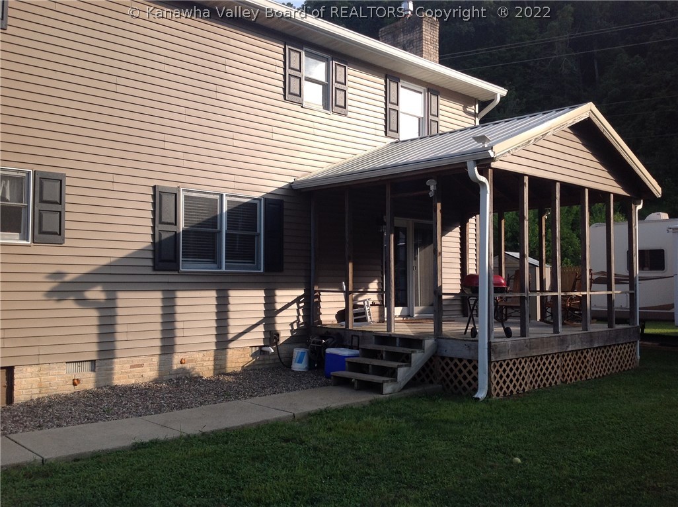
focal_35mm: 35
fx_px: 684
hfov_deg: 52.7
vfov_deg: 40.6
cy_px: 254
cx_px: 339
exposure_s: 1/889
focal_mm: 4.28
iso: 50
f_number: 2.4
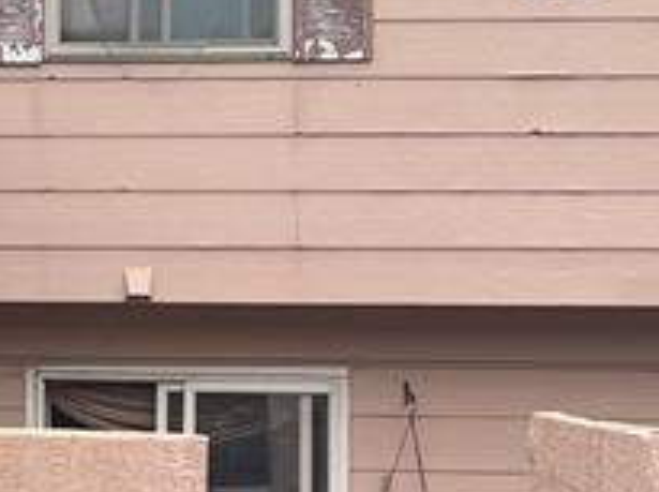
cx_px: -212
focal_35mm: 130
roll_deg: -0.7
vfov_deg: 11.4
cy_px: 317
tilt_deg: +1.9
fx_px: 2471
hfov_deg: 14.5
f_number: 1.6
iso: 50
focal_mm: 5.1
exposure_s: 1/2410
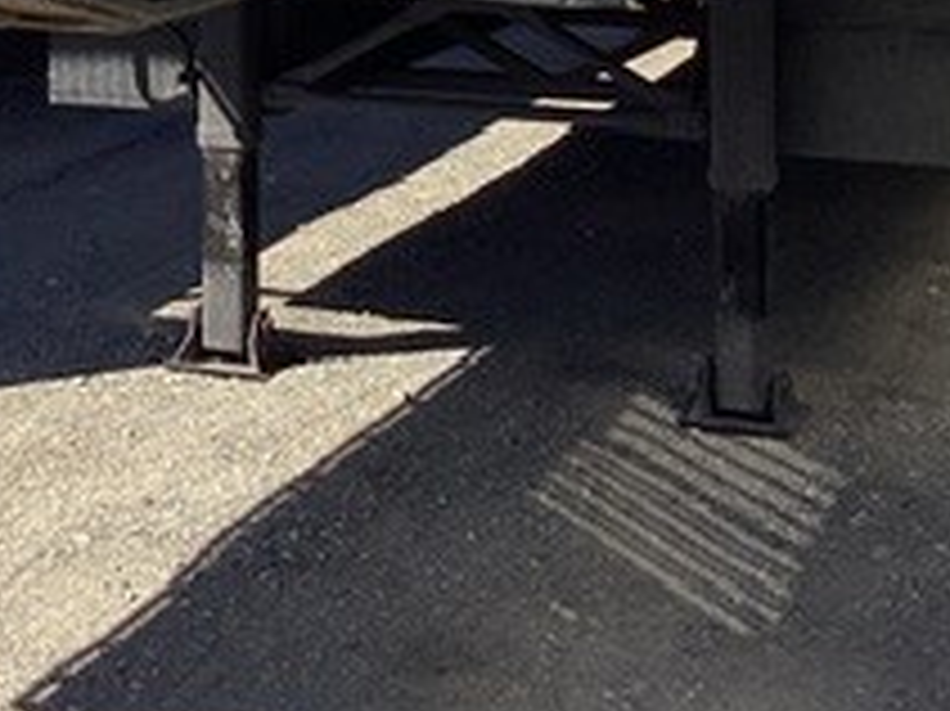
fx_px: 2578
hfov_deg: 20.6
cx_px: 167
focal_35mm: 94
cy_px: -351
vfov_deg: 14.6
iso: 25
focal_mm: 3.3
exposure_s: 1/1018
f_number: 2.4
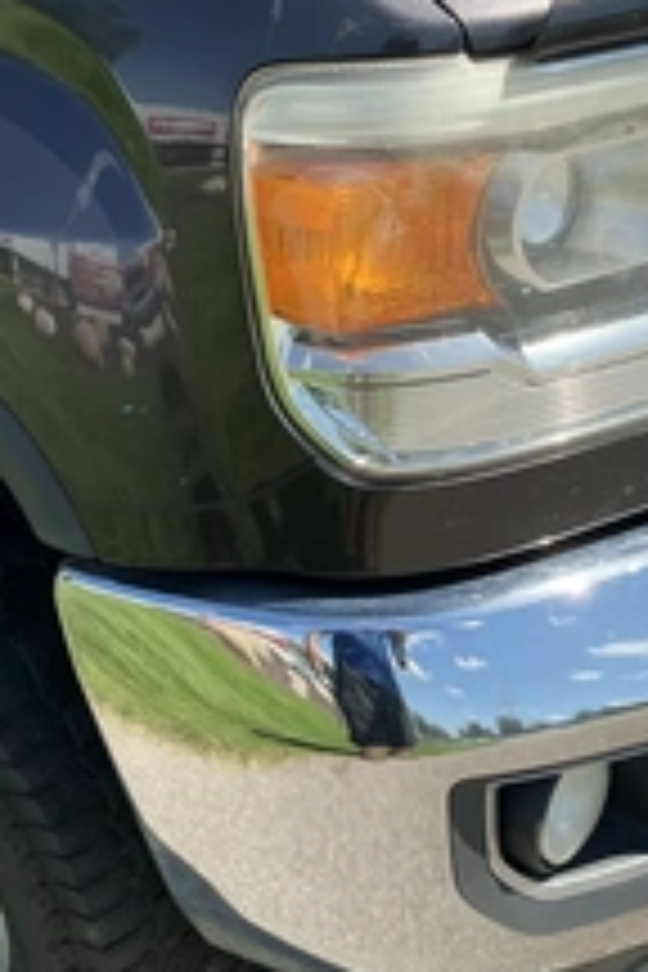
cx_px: 346
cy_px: 495
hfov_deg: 25.1
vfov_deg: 36.9
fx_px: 1458
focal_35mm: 54
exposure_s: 1/1121
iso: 25
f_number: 1.8
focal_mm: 3
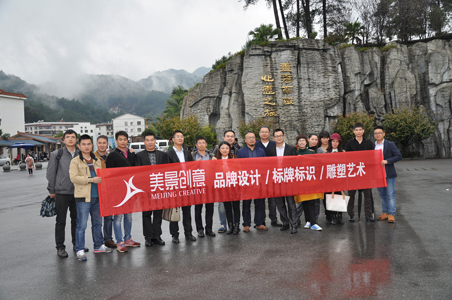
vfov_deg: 39.9
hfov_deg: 57.3
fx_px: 414
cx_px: 226
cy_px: 150
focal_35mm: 33
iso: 200
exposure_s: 1/125
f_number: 3.8
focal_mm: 22
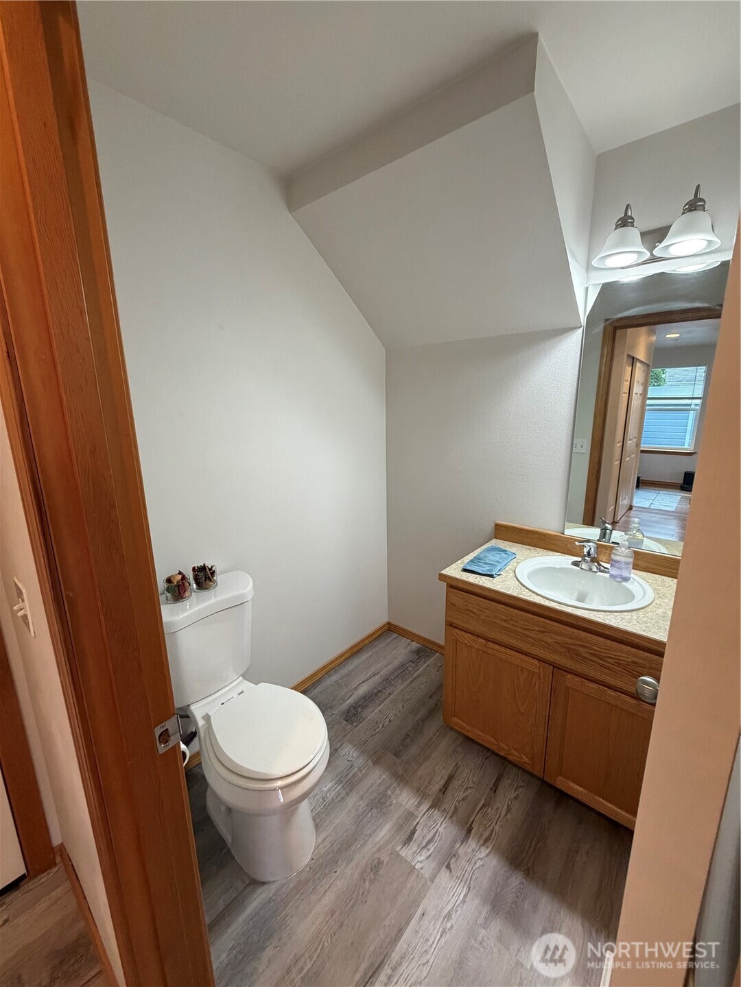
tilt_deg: -12.4
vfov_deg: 102.1
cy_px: 494
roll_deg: +1.3
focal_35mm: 14
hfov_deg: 85.7
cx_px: 370
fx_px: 400
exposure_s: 1/120
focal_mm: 2.22
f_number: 2.2
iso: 320
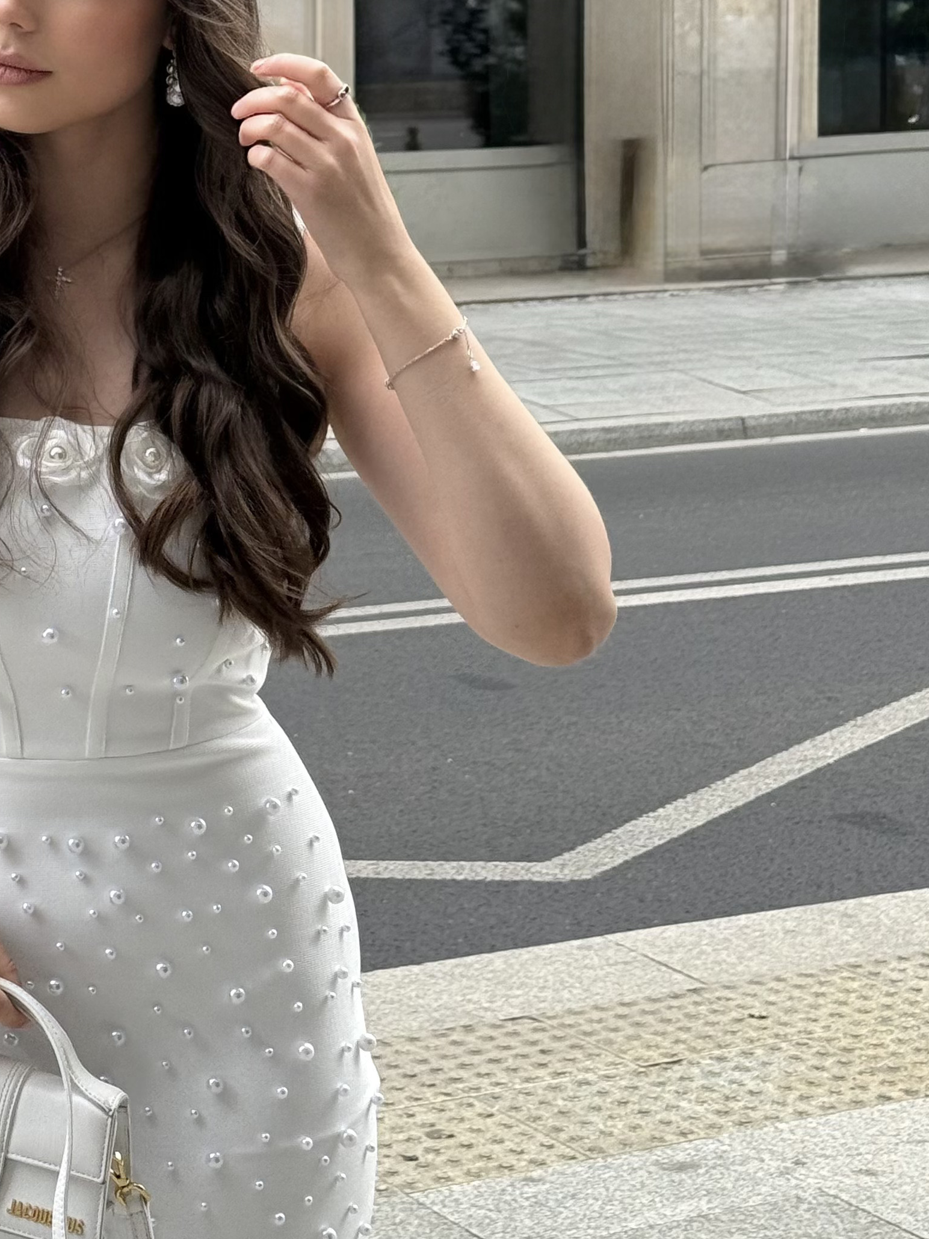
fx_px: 3364
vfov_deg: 20.6
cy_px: 191
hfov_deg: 15.6
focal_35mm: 94
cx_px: 112
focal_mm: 6.76
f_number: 1.78
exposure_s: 1/1116
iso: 80
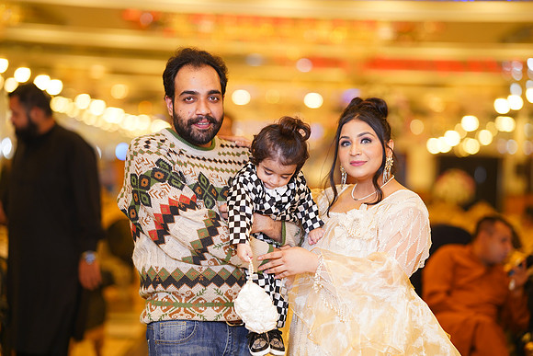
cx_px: 266
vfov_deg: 16.1
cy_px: 178
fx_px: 1259
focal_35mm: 85
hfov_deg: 23.9
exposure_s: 1/200
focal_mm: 85
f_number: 1.6
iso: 400
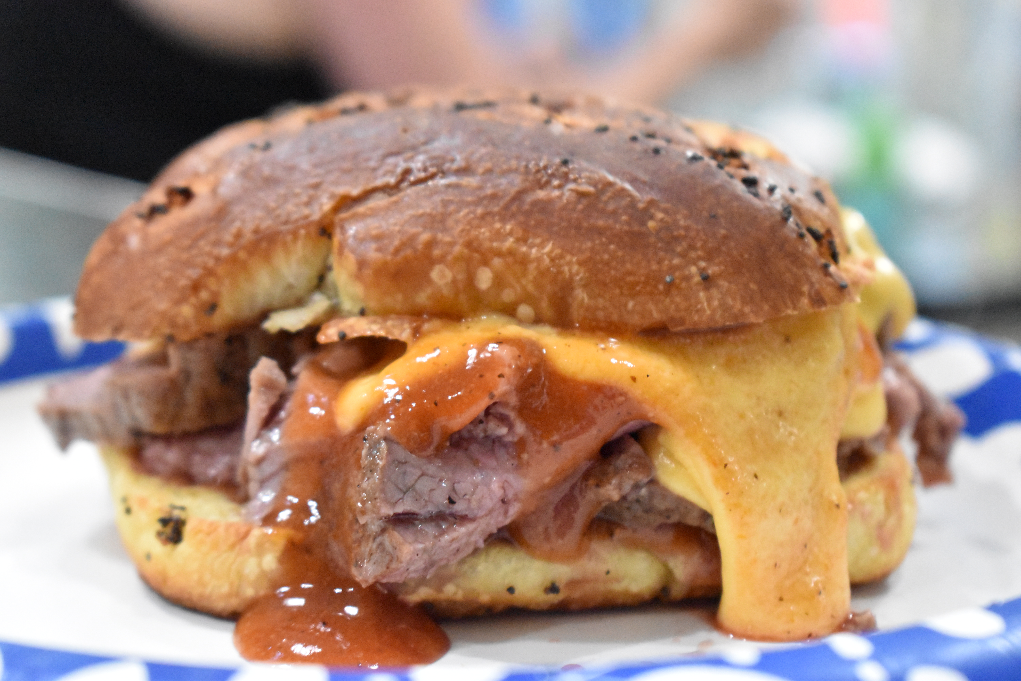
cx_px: 510
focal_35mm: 82
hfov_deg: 24.6
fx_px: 2340
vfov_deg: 16.6
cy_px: 340
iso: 10000
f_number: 5.6
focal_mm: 55
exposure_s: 1/100
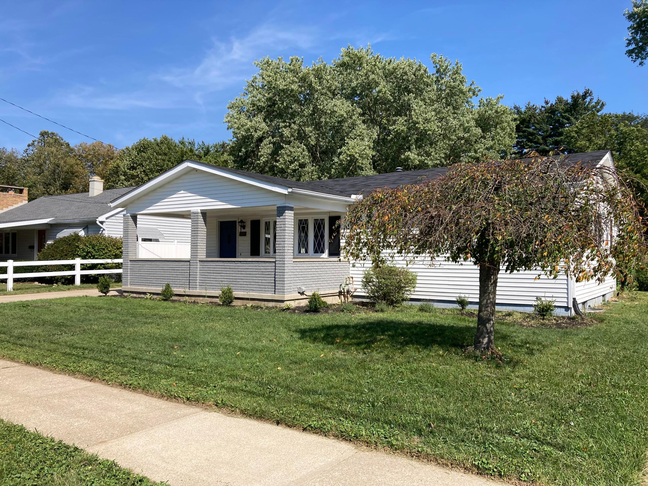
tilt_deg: +1.6
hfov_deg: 63.4
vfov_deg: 49.7
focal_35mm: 28
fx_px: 524
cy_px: 243
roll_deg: -0.2
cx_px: 324
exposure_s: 1/2088
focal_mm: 3.99
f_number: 1.8
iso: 20
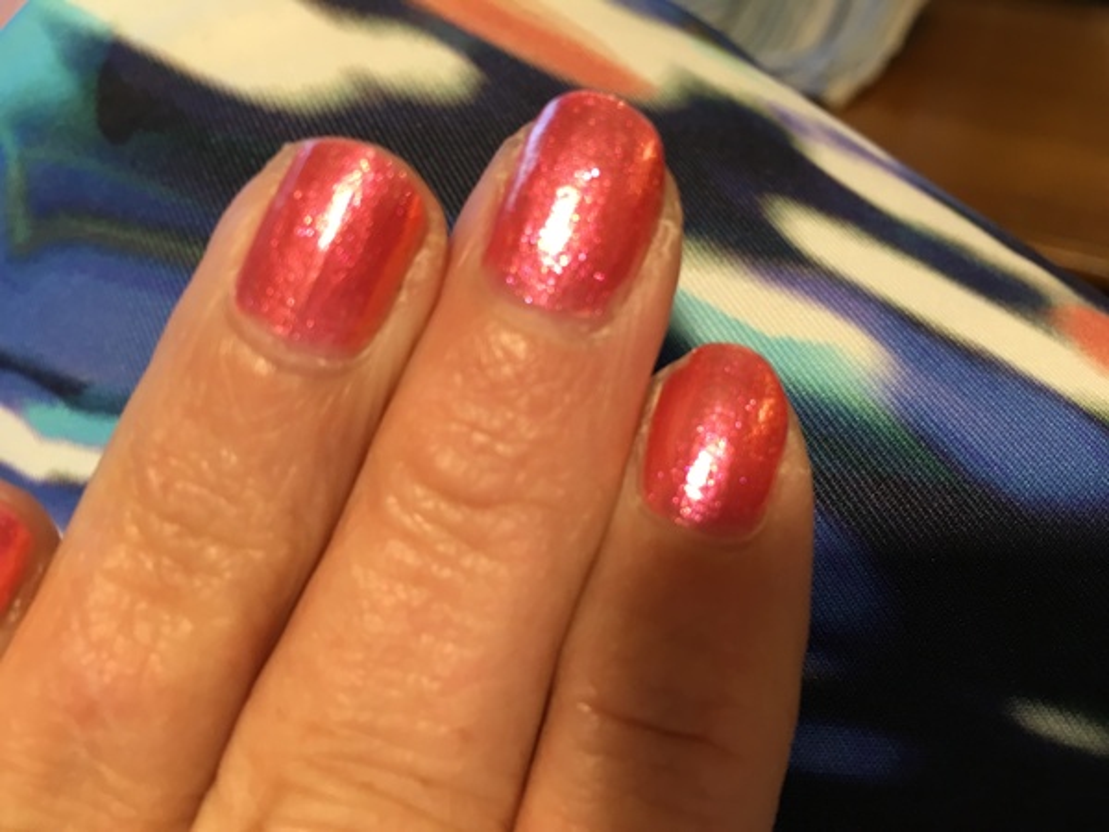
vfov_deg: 48.2
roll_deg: -2.5
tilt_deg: -34.5
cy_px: 416
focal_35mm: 29
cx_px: 554
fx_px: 929
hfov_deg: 61.7
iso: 100
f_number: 2.2
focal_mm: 4.15
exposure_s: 1/33
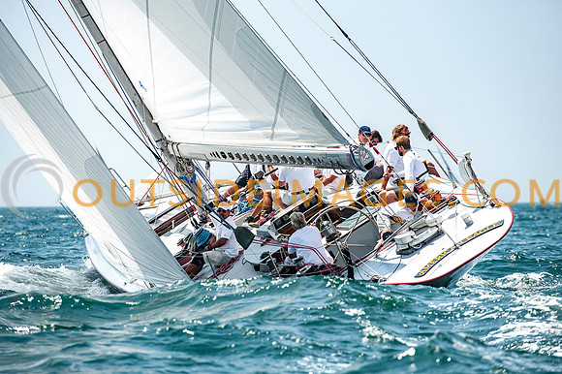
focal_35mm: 211
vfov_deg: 6.5
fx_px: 3291
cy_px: 187
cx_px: 281
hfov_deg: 9.8
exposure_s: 1/3200
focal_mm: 200
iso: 320
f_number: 5
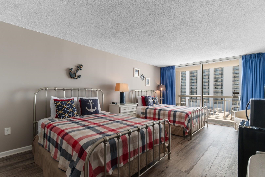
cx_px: 132
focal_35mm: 16
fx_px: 118
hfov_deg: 96.7
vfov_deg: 73.7
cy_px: 88
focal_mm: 11
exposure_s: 1/6
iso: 100
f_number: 4.8
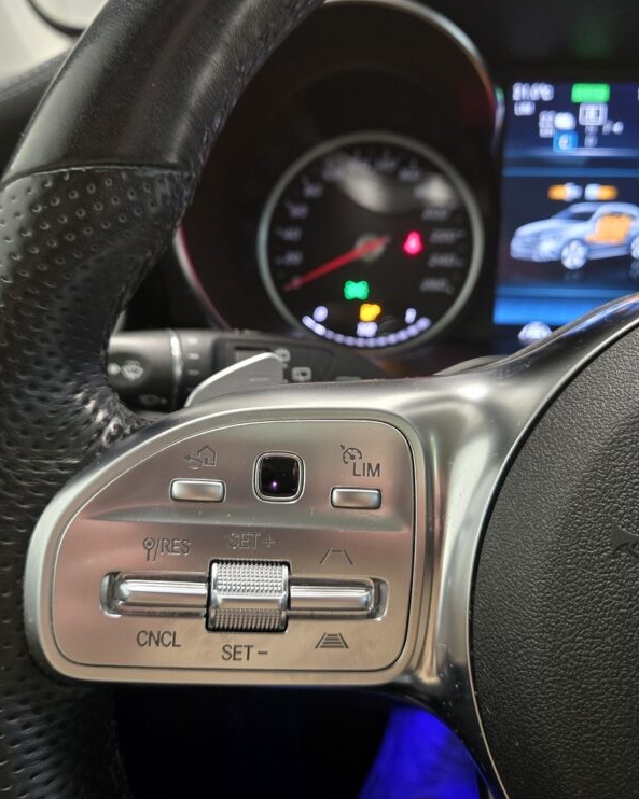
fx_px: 733
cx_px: 324
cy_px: 392
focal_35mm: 31
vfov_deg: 57.2
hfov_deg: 47.1
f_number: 1.8
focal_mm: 5.4
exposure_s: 1/33.5
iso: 320
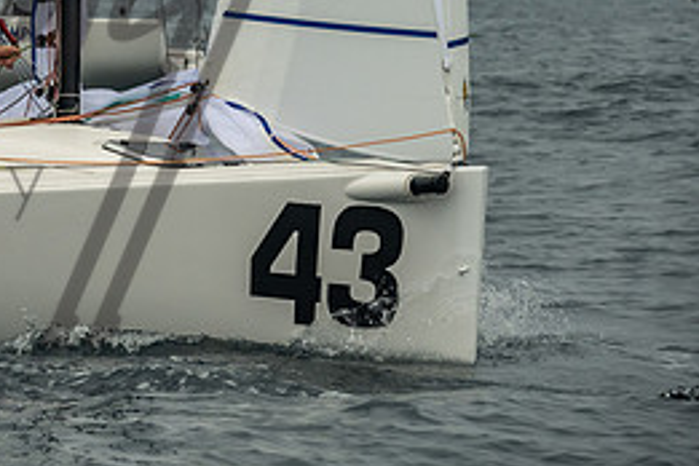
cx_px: -75
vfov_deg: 3.5
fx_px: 7591
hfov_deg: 5.3
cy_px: -20
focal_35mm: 391
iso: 800
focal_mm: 175
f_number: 9
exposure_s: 1/3200
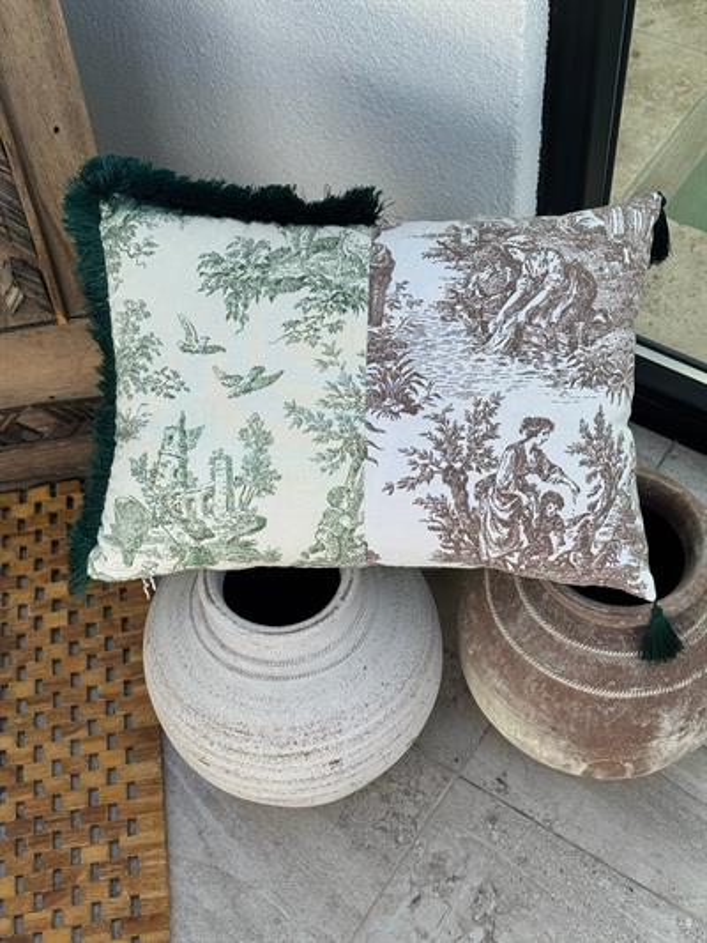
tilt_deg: -53.9
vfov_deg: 39.6
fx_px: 1307
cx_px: 354
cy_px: 472
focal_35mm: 48
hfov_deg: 30.3
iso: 64
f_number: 1.78
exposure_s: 1/1770
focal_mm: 6.76
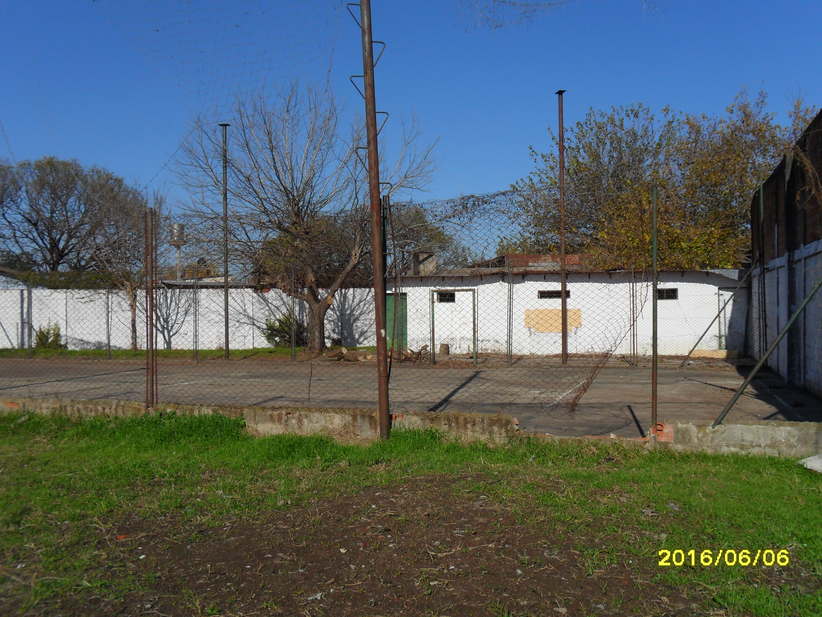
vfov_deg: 44.2
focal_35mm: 32
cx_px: 411
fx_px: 760
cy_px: 308
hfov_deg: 56.8
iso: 100
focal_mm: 5.7
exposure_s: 1/250
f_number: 9.4
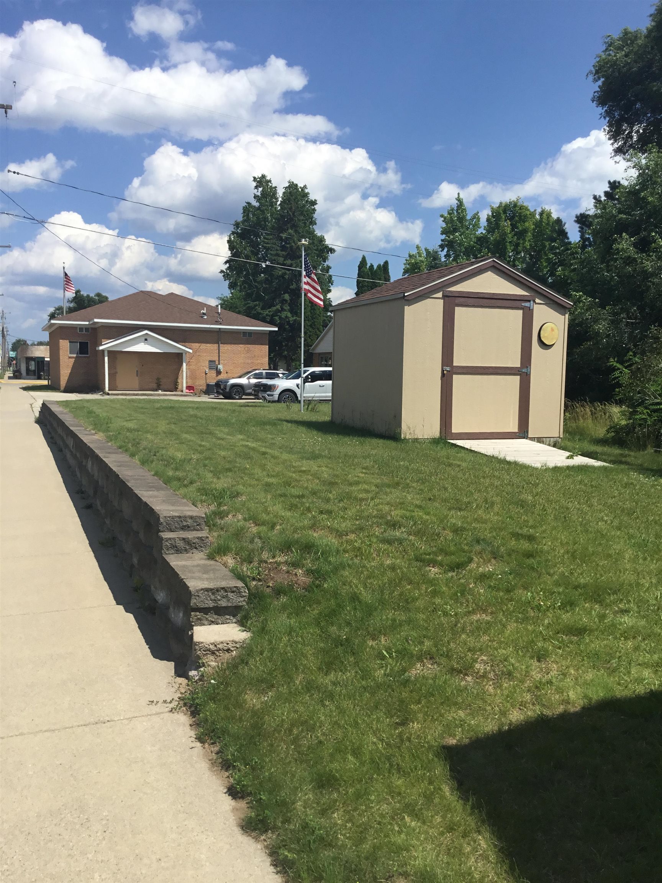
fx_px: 790
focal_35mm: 31
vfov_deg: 58.4
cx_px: 331
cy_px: 442
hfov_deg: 45.4
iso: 25
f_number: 2.4
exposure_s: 1/1773
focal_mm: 3.3
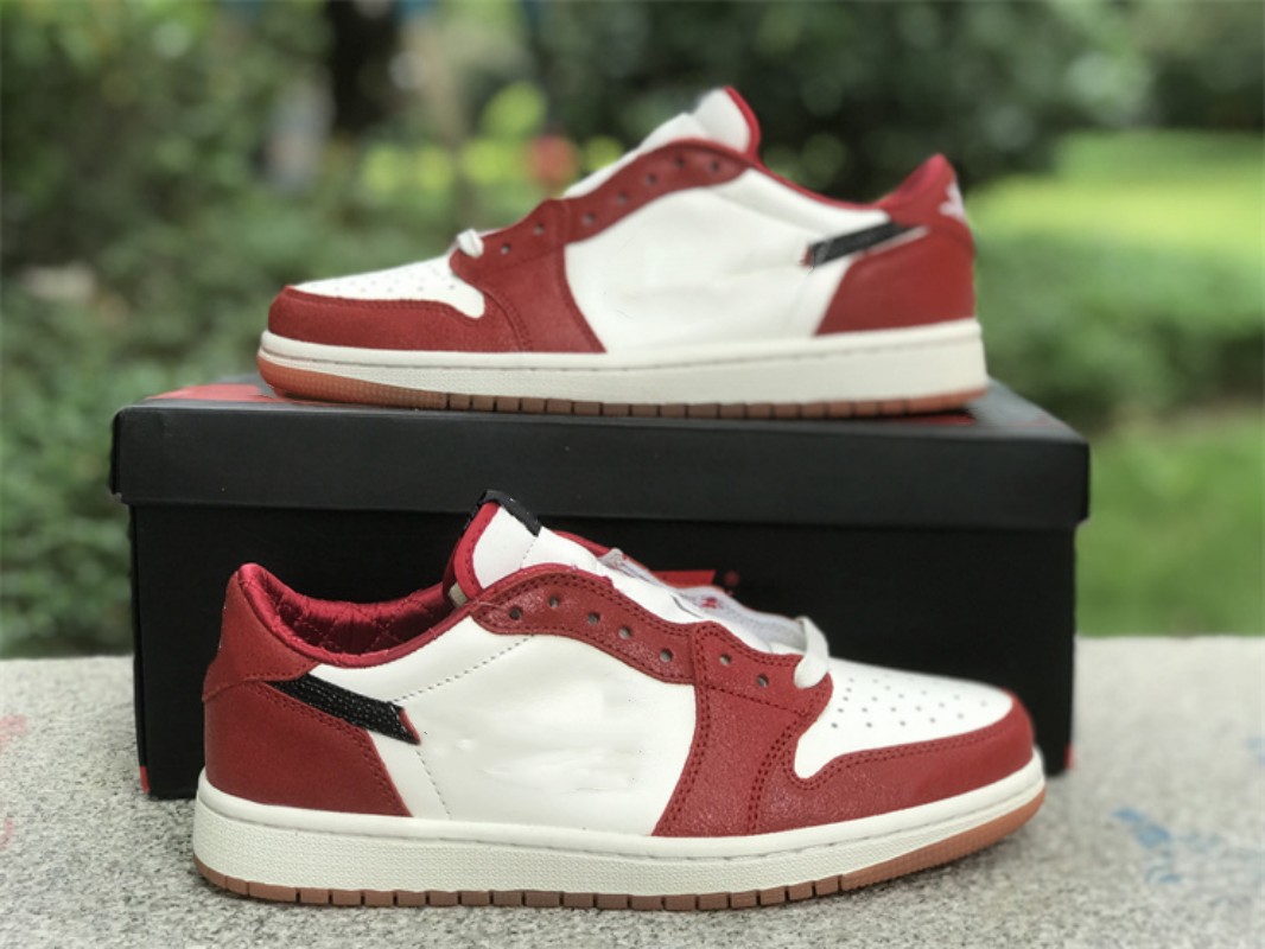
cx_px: 632
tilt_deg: -8.4
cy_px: 474
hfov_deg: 33.8
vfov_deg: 25.7
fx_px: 2083
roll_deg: +1.2
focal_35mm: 57
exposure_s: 1/50
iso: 25
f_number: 2.8
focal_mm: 6.6
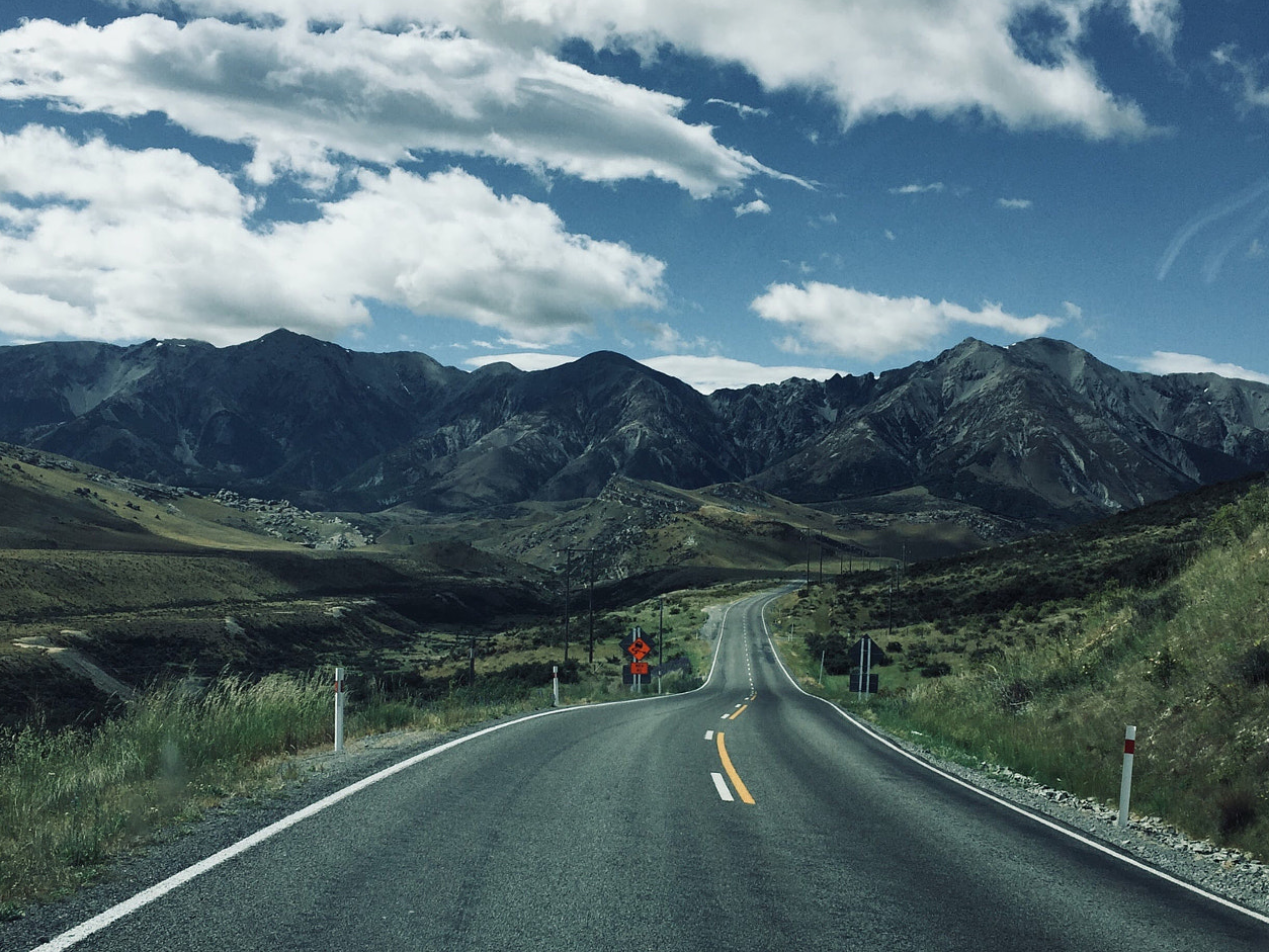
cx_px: 677
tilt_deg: +1.5
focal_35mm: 37
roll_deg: -2.8
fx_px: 1357
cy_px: 548
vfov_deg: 38.6
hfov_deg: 50.1
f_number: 2.2
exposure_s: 1/3049
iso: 32
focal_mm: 4.15
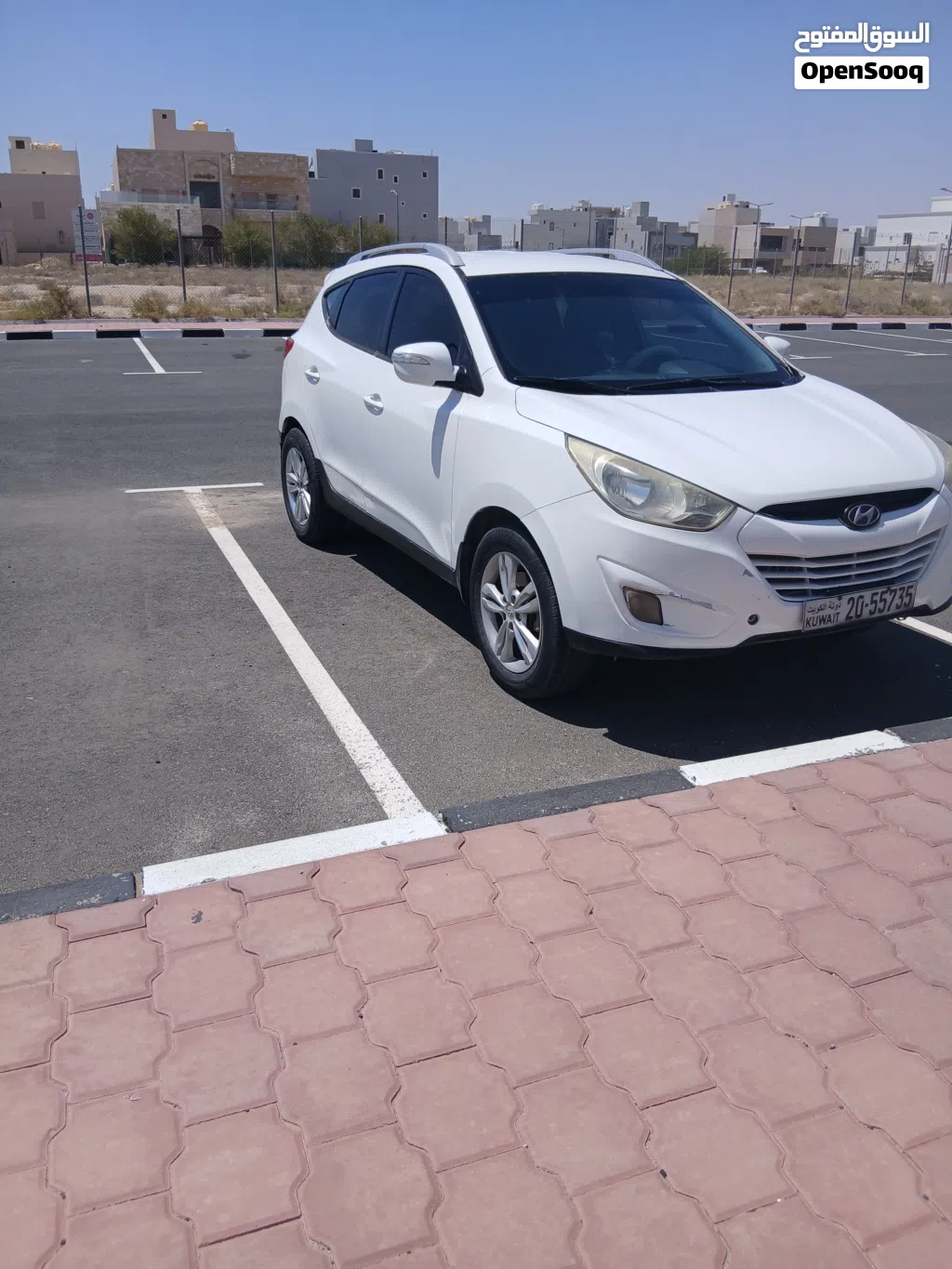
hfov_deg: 53.1
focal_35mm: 26
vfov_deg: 67.3
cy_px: 634
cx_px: 476
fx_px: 953
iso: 20
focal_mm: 3.98
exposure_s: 1/1127
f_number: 1.8
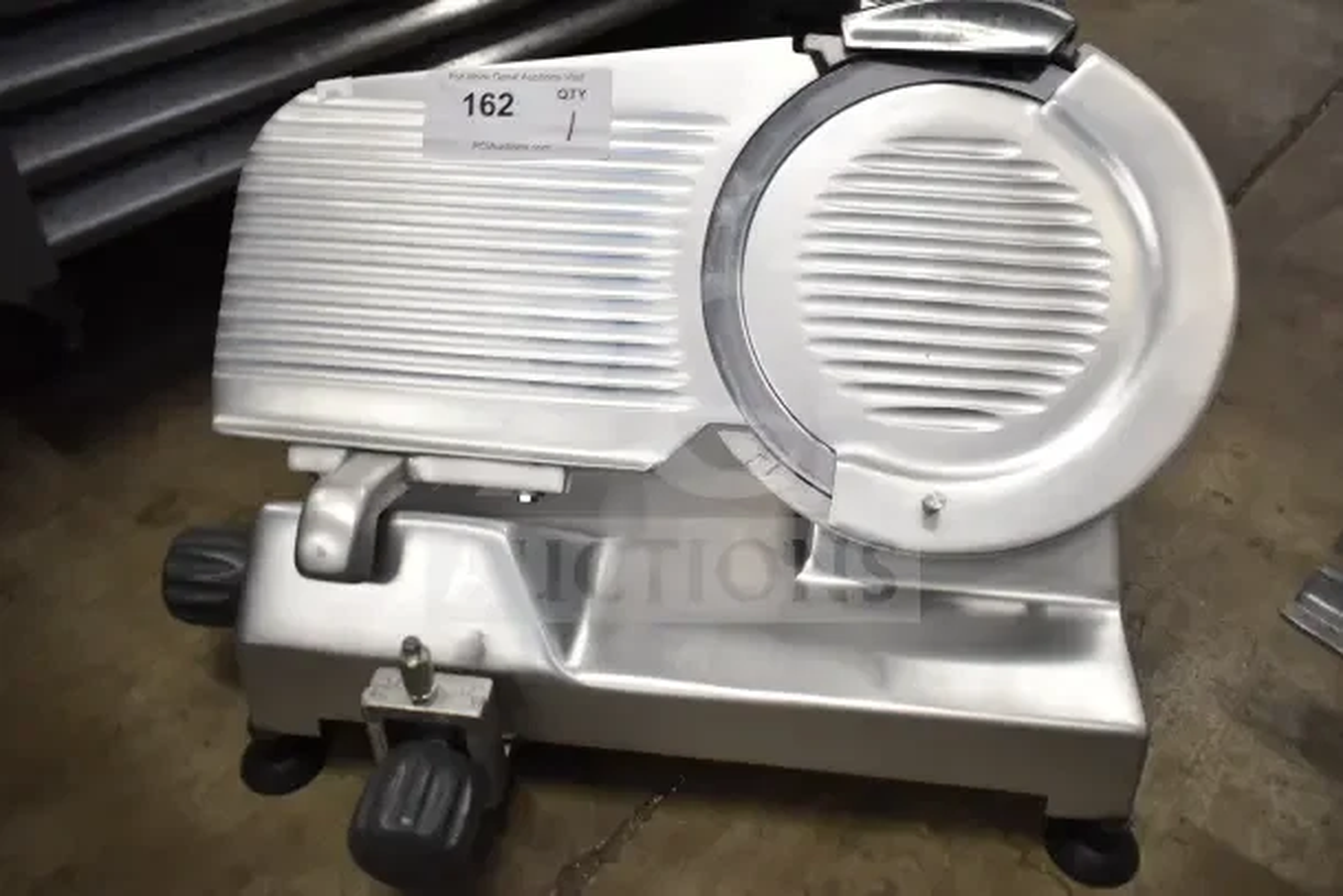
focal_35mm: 30
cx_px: 672
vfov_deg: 43.6
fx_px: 1119
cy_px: 448
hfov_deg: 61.9
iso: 500
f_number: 3.5
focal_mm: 20
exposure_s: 1/30
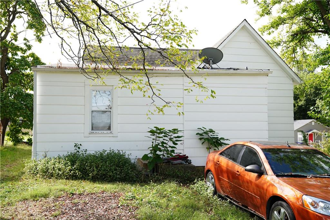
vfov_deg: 37.5
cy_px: 110
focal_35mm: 35
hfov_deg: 54.1
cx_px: 165
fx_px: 323
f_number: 4
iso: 100
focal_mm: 35.3
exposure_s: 1/250
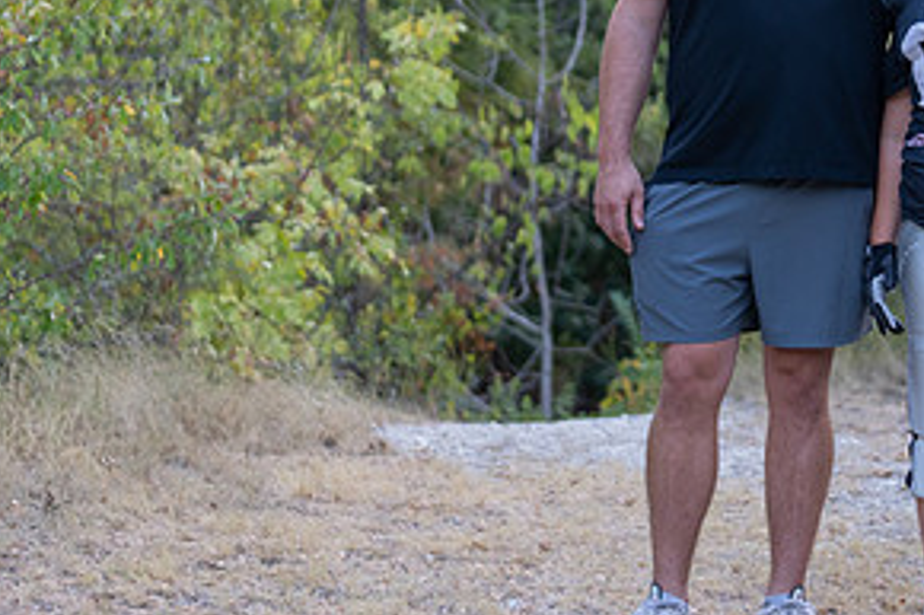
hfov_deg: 14.5
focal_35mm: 140
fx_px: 3591
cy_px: 100
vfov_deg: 9.8
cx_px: 822
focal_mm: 70
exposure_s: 1/320
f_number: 2.8
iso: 640
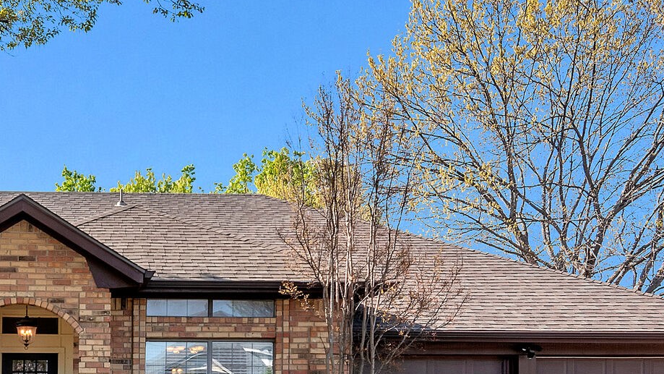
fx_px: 1232
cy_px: 280
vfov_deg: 17.1
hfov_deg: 29.3
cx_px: 116
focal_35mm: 70
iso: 320
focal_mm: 20
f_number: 11
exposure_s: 1/125
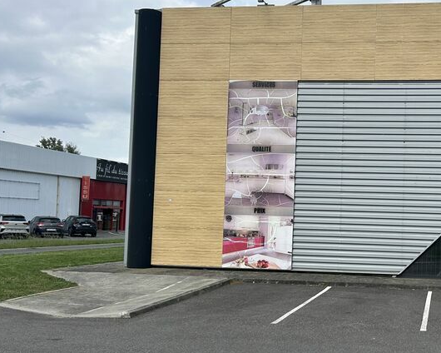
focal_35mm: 46
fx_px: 600
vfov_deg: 32.7
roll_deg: -1.4
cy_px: 191
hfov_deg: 38.2
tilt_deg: +2.4
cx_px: 376
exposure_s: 1/4831
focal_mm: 5.7
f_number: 1.5
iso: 50
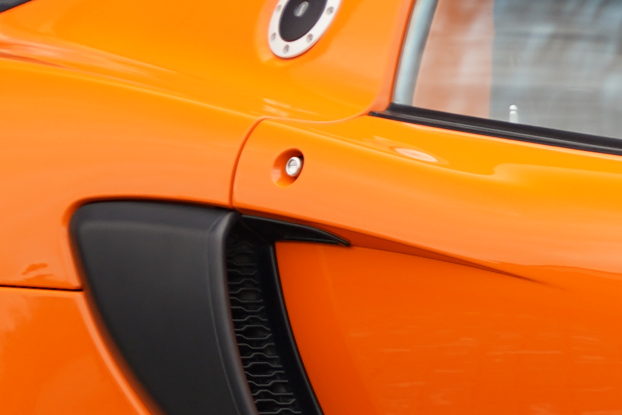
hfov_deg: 4.9
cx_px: 1223
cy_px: 183
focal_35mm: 414
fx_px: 7151
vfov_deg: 3.3
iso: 160
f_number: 2.8
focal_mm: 66.3
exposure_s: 1/200
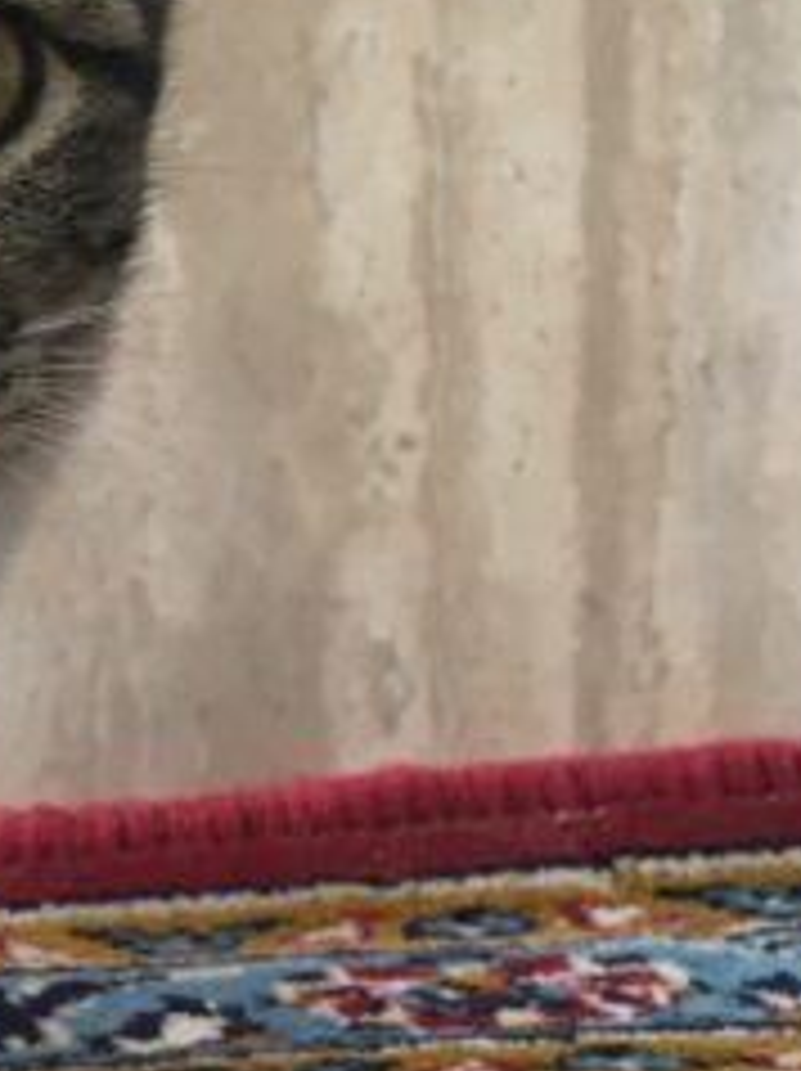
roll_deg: +2.3
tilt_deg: -8.4
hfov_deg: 11.0
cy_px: 729
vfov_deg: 15.7
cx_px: -644
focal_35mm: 125
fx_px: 3864
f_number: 2.2
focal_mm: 4.15
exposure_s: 1/33
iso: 32
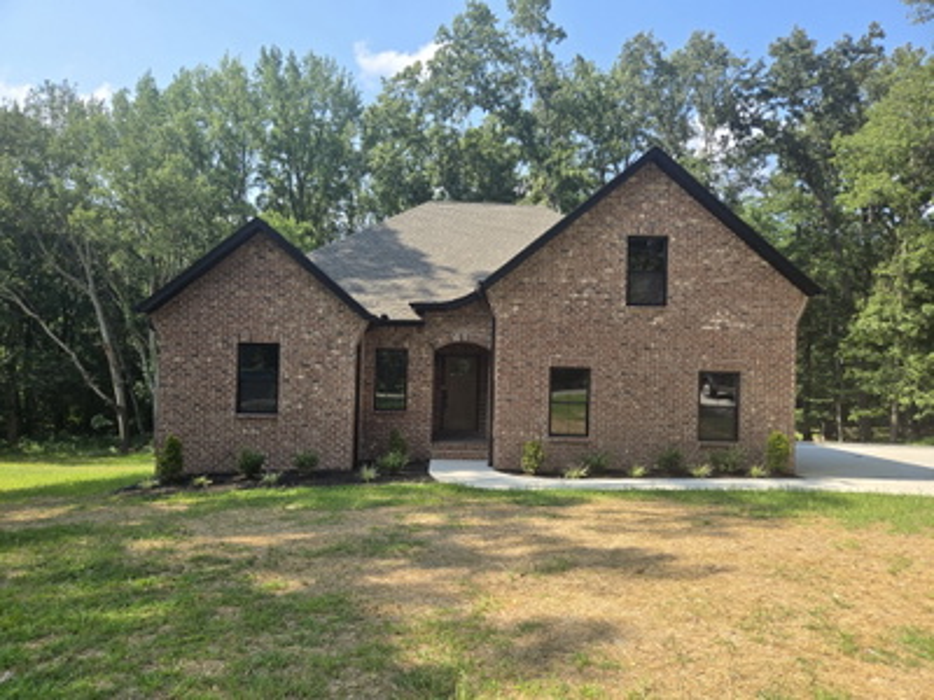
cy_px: 350
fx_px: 621
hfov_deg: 73.9
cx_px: 467
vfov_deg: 58.9
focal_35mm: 23
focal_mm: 5.4
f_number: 1.8
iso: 25
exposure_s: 1/917
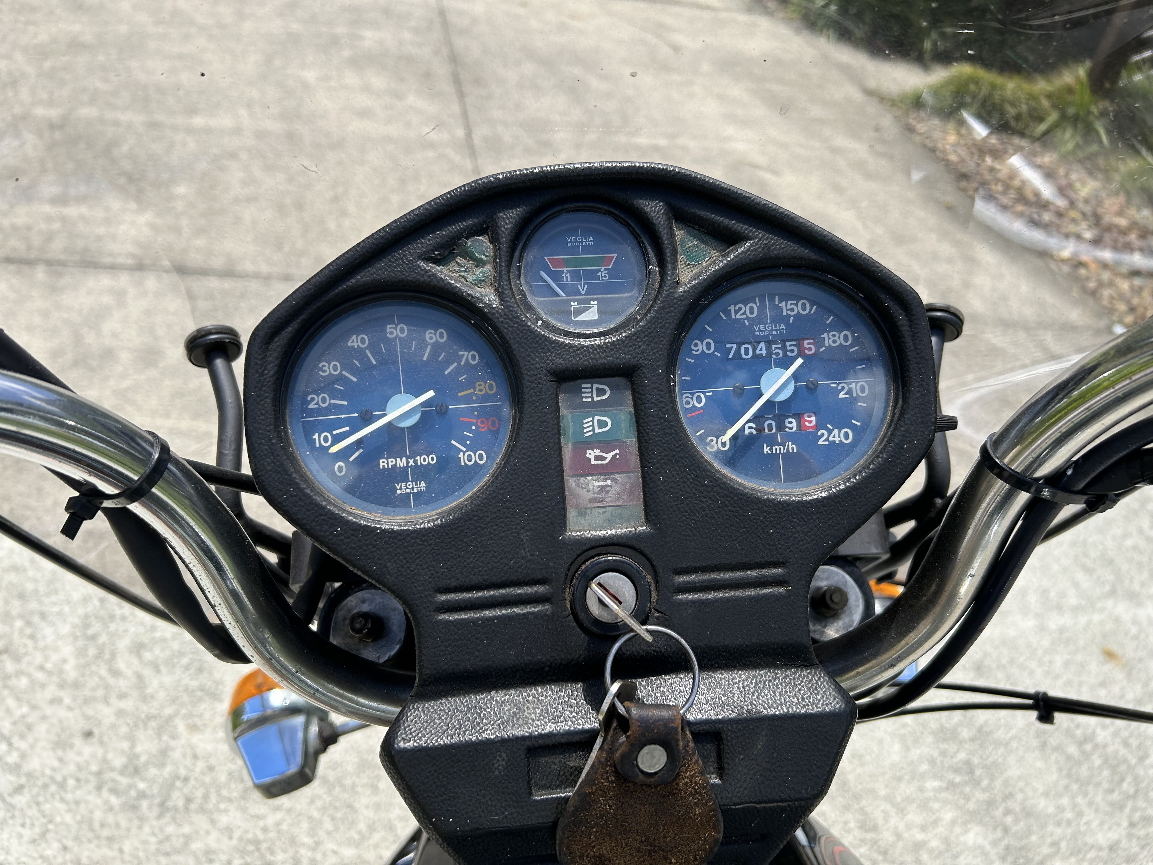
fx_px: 866
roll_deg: -9.3
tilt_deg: -39.0
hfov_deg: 67.3
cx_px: 576
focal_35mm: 26
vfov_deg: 53.1
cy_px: 432
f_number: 1.5
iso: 50
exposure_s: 1/1468
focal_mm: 5.7
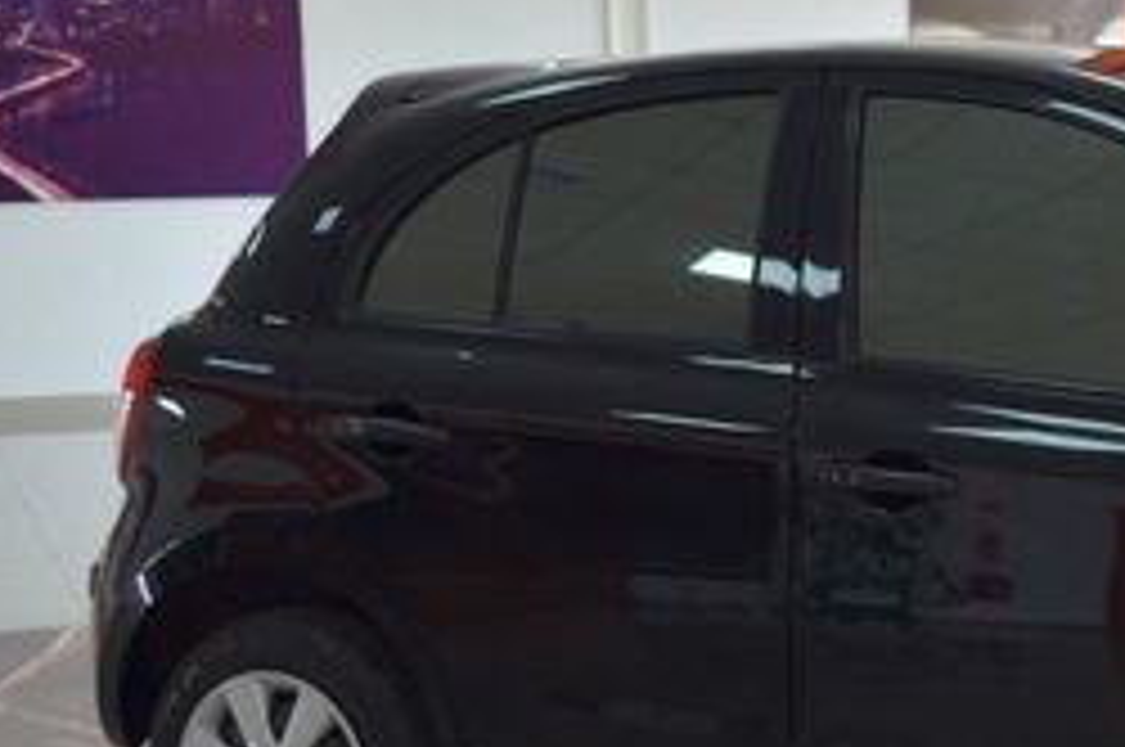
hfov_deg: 21.3
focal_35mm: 92
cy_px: 428
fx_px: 2871
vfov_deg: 14.8
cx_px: 1174
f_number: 4
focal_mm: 24
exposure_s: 1/200
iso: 500
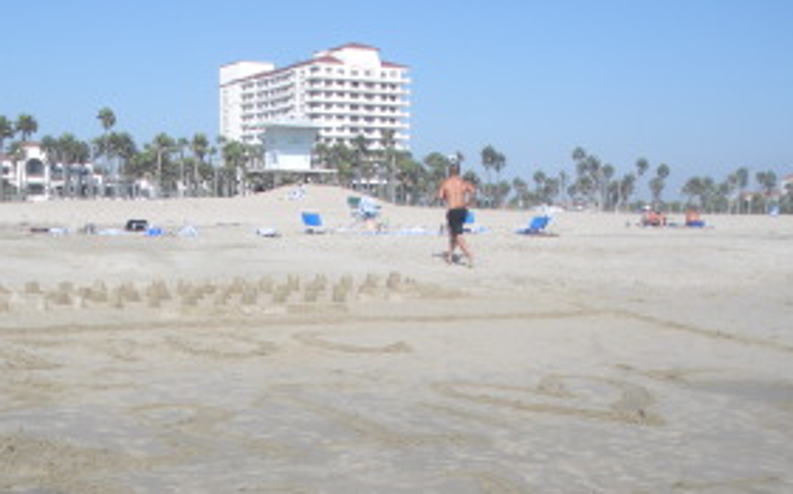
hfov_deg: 32.9
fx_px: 1339
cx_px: 322
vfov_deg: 20.4
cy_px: 463
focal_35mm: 62
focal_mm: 6.3
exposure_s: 1/706
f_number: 3.5
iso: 64
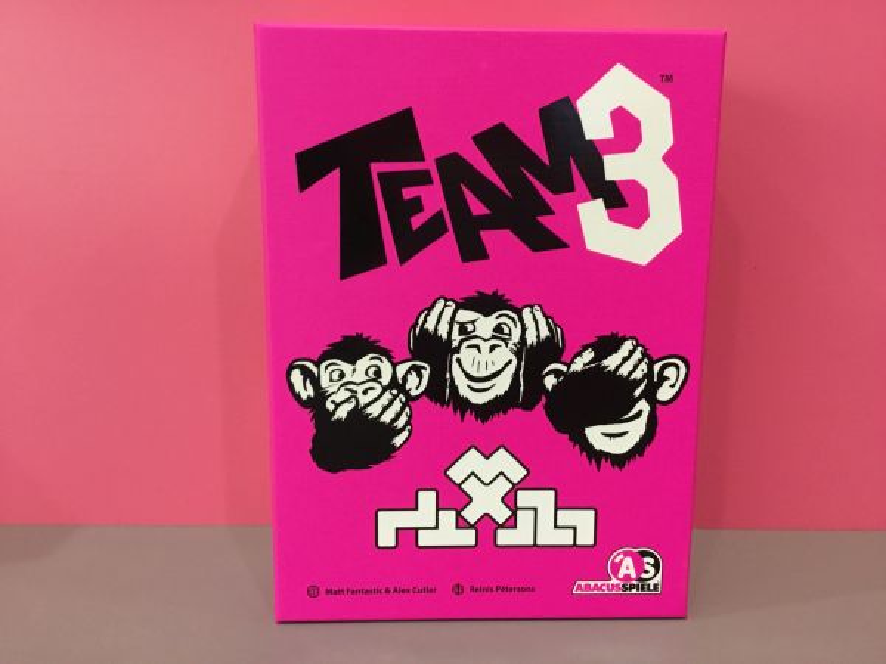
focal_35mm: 31
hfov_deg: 58.4
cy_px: 332
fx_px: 793
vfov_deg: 45.4
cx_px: 443
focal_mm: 3.3
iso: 200
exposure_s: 1/20
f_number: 2.4
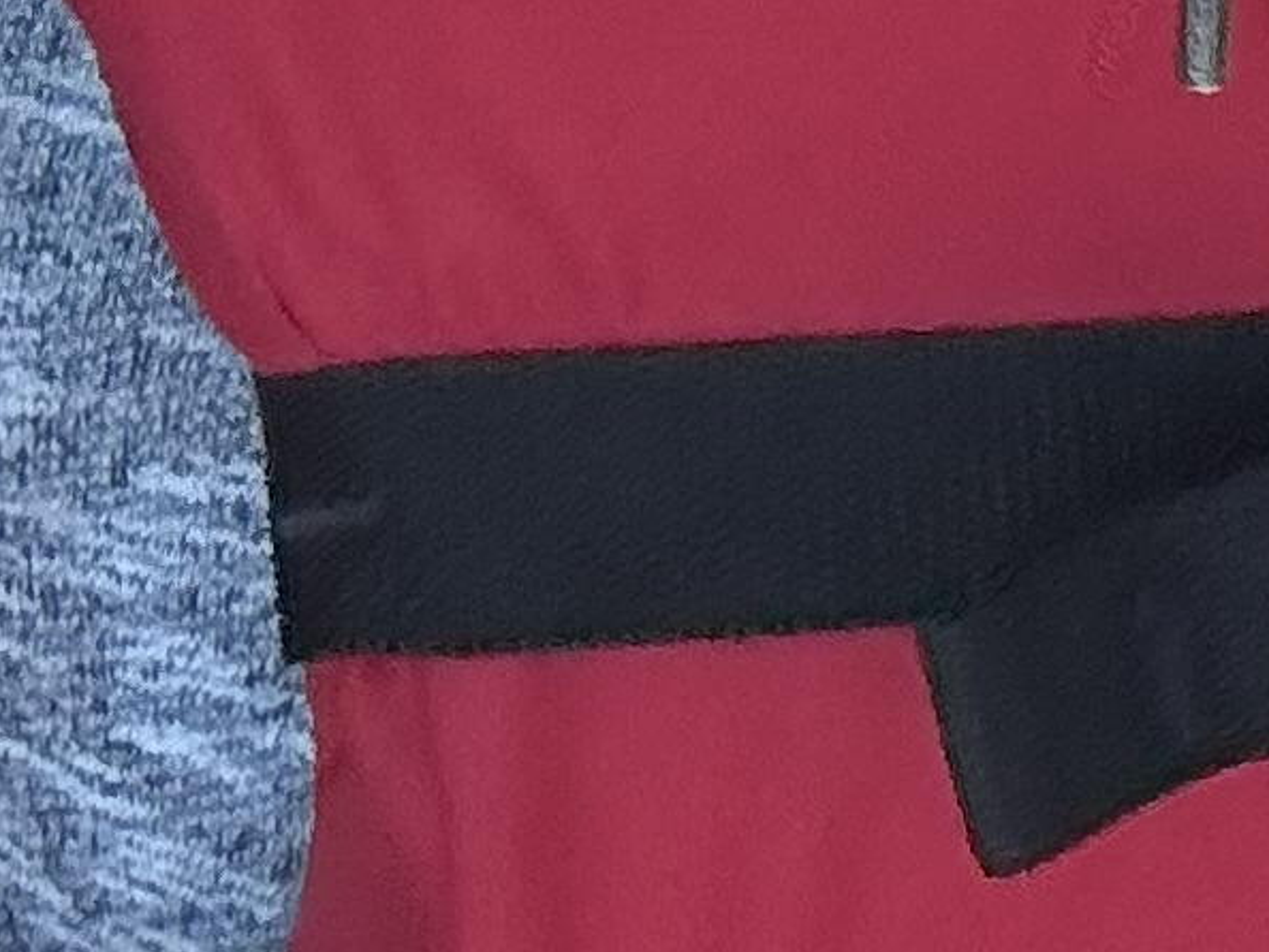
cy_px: -1814
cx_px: 2420
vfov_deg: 8.2
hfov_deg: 11.6
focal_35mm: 156
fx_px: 5721
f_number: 1.9
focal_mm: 2.69
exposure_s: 1/269
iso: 25
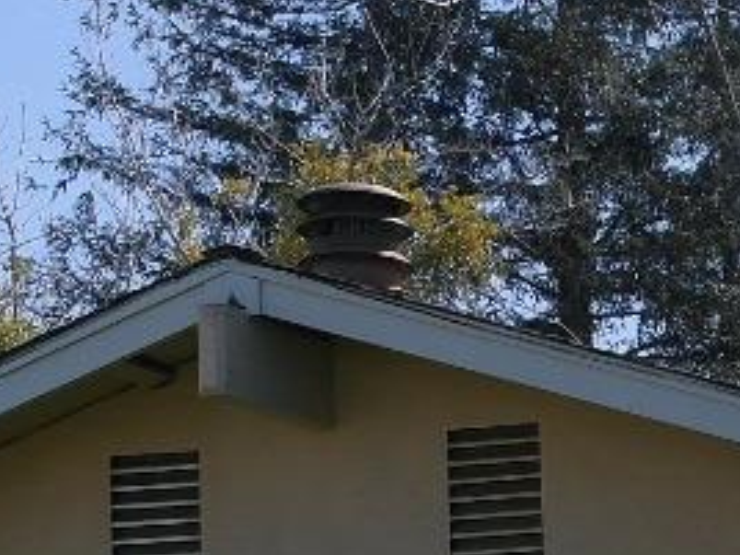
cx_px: 1359
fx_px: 3762
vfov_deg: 8.2
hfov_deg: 10.5
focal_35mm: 176
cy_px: 900
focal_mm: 22
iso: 100
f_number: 6.3
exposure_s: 1/320
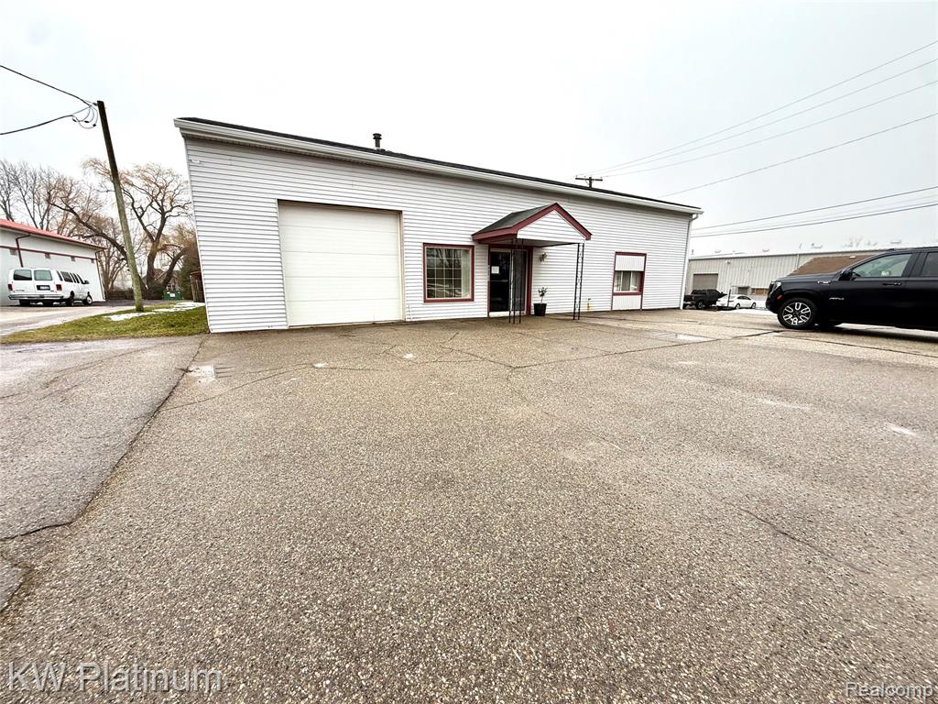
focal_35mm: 14
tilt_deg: -9.9
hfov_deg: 102.1
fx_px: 379
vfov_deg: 85.7
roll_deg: -0.2
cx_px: 469
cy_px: 352
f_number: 2.2
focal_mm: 2.22
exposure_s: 1/232
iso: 50
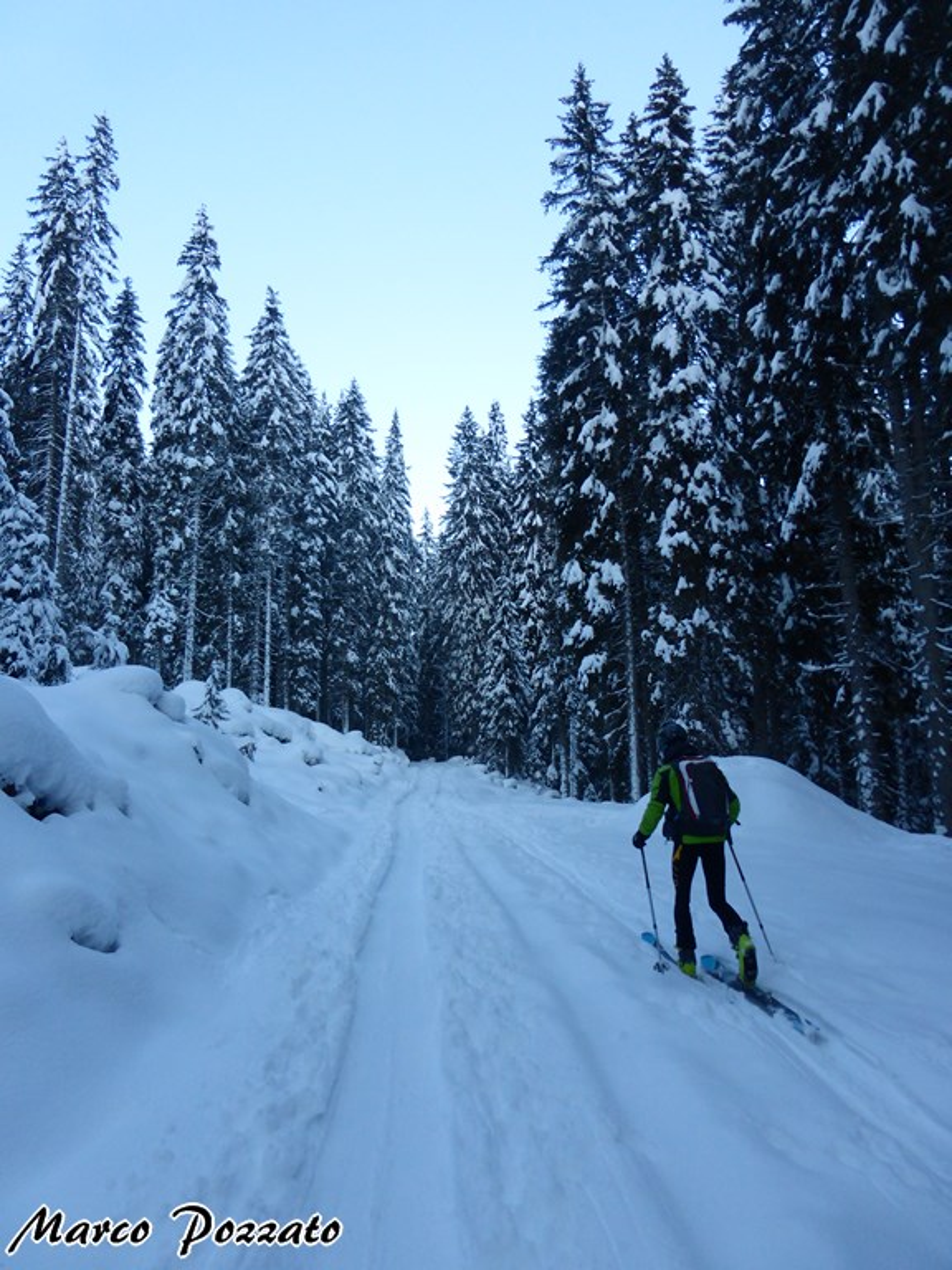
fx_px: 917
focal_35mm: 25
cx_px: 476
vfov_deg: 69.4
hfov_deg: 54.9
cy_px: 635
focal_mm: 4.3
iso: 200
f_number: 3.5
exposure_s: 1/250
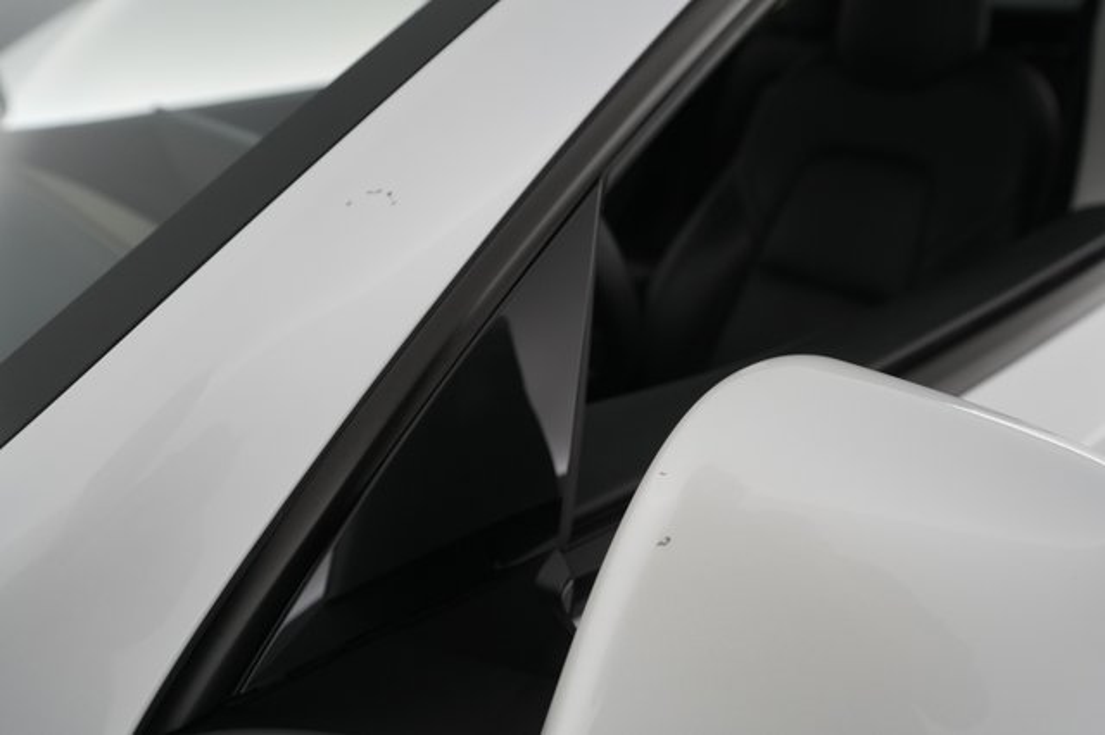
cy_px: 368
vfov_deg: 46.4
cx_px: 552
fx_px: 859
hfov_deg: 65.5
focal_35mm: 28
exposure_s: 1/100
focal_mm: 28
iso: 1250
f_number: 4.5
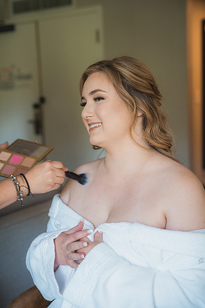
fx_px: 427
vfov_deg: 39.6
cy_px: 154
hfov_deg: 27.0
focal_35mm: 50
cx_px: 102
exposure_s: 1/125
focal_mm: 50
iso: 800
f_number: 2.5
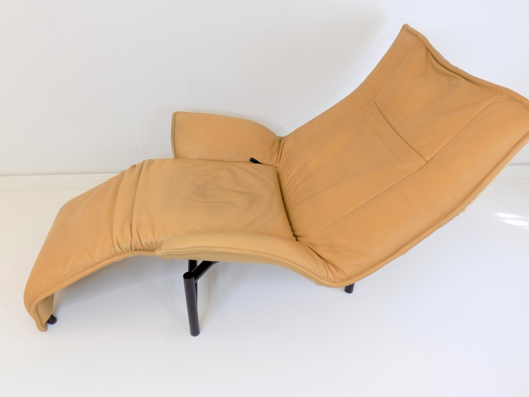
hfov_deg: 63.4
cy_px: 179
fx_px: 428
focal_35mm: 28
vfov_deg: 49.7
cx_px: 266
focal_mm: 4
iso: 80
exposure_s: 1/30
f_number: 3.1
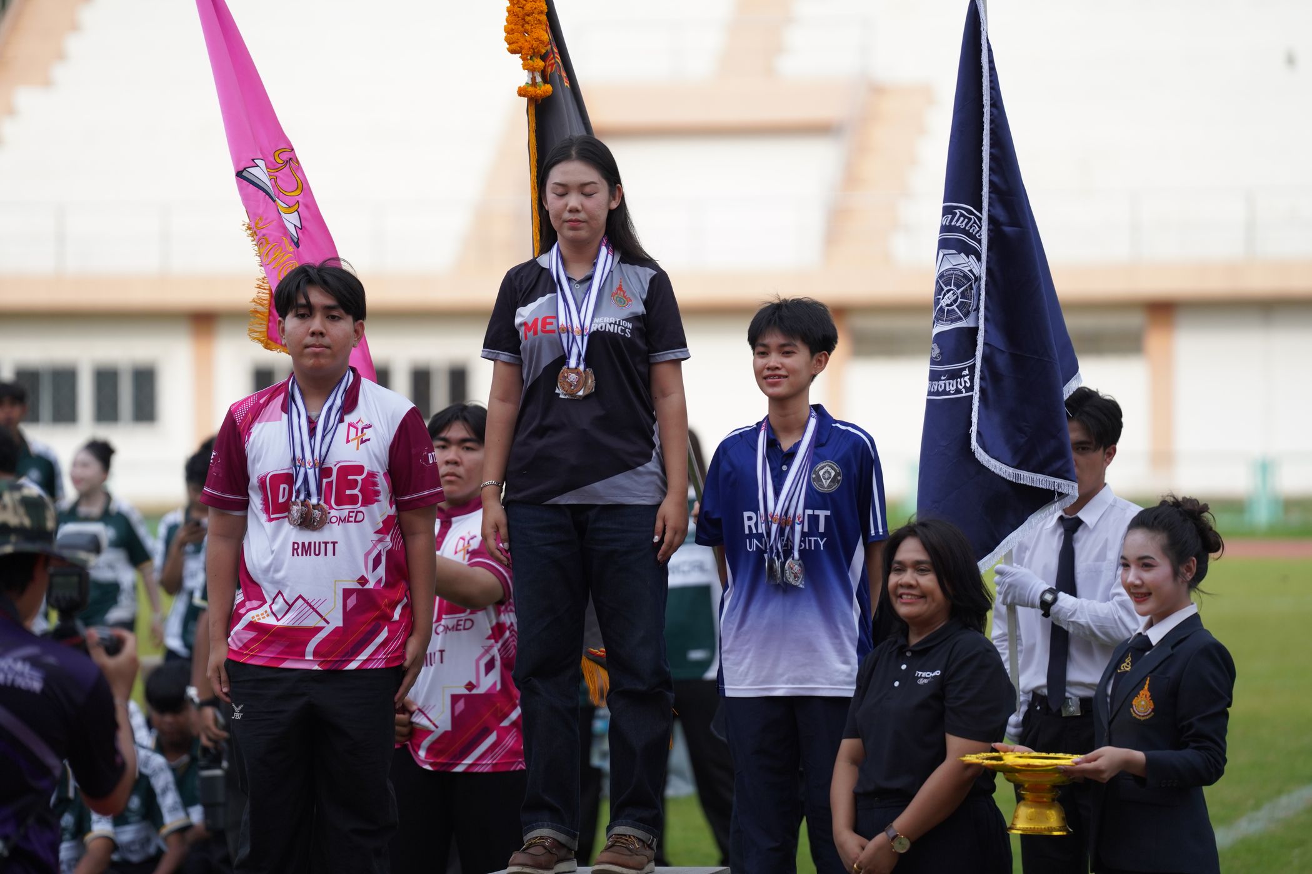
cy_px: 437
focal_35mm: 194
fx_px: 7069
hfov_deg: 10.6
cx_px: 656
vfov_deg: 7.1
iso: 500
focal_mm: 194
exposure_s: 1/2500
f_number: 2.8
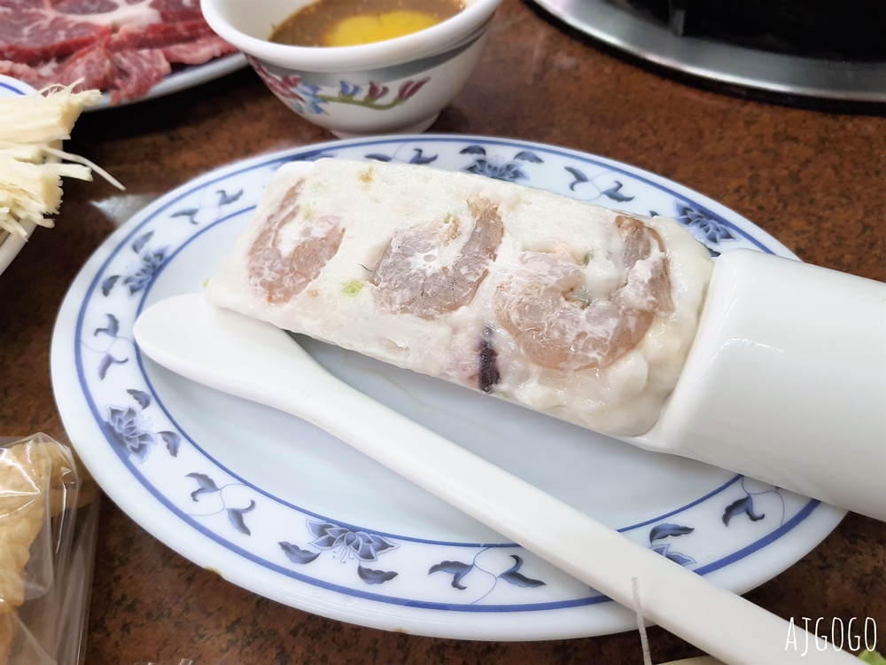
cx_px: 443
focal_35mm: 26
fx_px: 665
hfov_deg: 67.3
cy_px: 332
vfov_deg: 53.1
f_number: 1.7
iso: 250
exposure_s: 1/120
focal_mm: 4.32
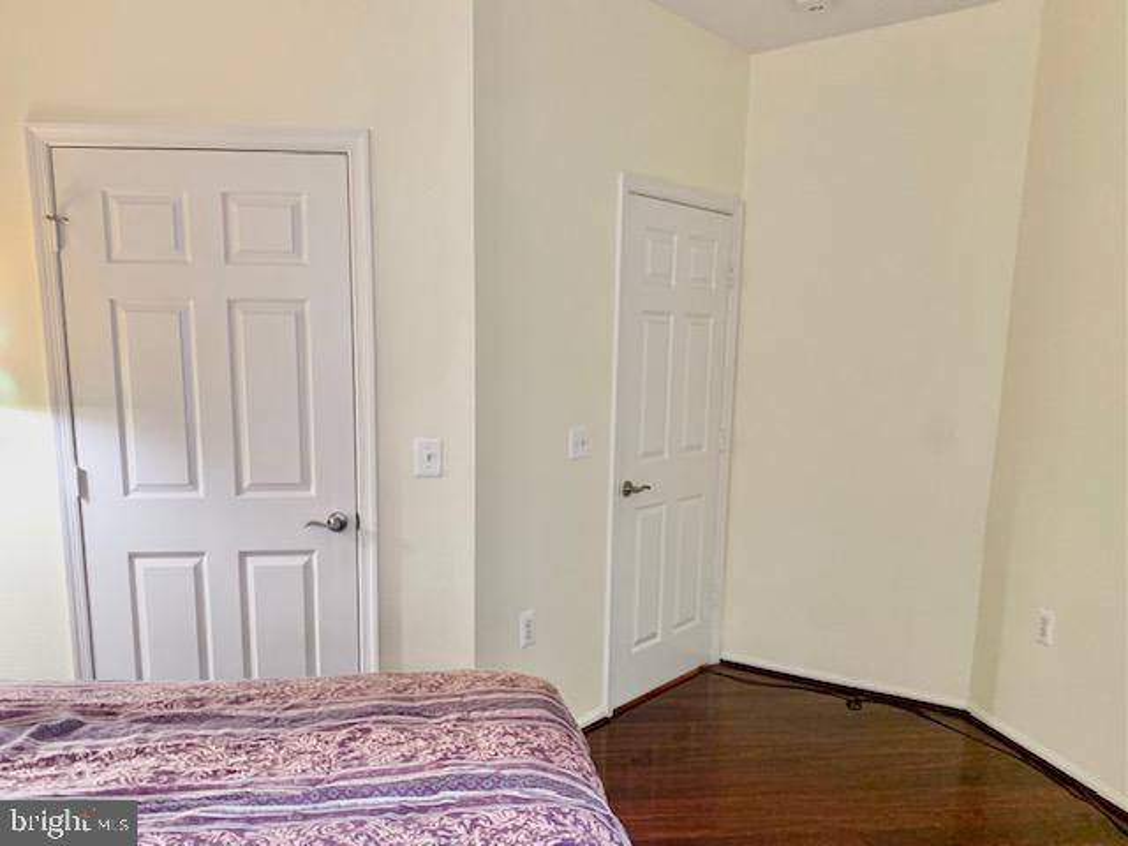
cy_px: 423
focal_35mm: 26
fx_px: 847
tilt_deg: -3.9
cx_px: 564
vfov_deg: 53.1
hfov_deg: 67.3
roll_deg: -1.1
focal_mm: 4.25
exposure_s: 1/60
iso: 250
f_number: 1.8
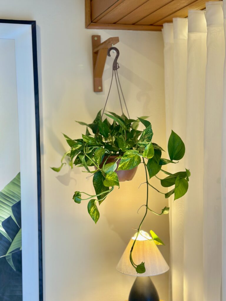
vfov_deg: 39.7
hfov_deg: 30.3
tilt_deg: -3.7
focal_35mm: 48
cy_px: 150
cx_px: 113
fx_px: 418
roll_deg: +0.3
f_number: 1.78
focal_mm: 6.86
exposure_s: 1/120
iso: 125
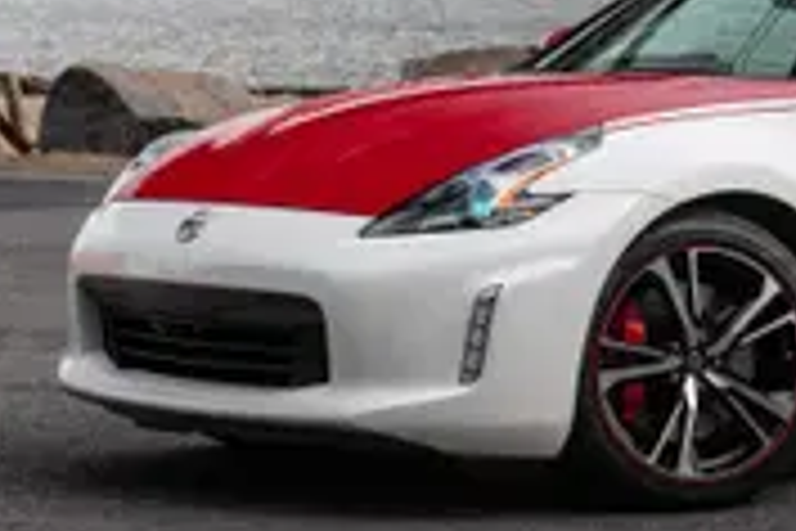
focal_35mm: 158
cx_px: 787
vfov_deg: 8.7
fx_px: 3493
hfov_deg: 12.8
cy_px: 97
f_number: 9
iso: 250
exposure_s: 1/160
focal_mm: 70
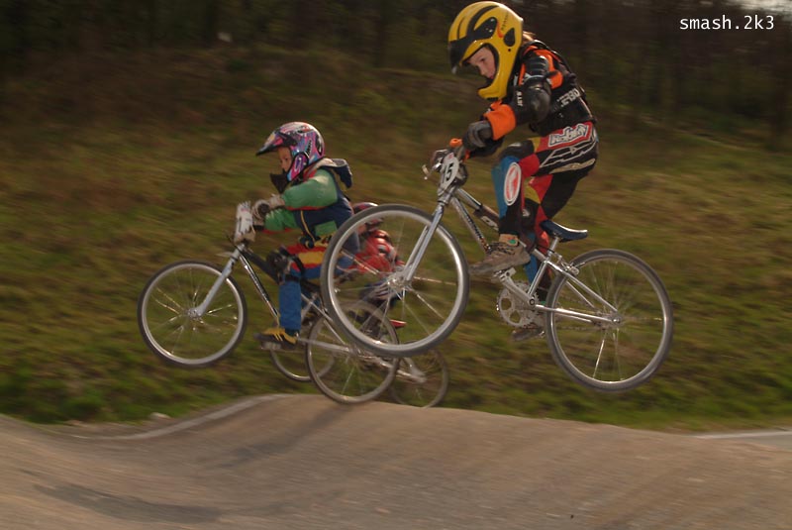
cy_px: 265
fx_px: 1156
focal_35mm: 52
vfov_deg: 25.8
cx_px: 396
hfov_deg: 37.8
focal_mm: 35
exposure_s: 1/125
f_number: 11
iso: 100
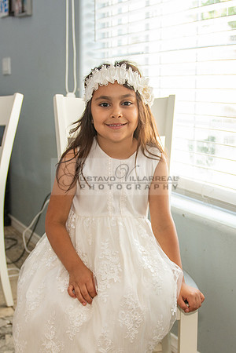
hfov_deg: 23.7
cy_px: 218
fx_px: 562
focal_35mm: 57
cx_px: 114
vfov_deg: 34.8
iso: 320
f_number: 2.8
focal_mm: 24
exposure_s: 1/125
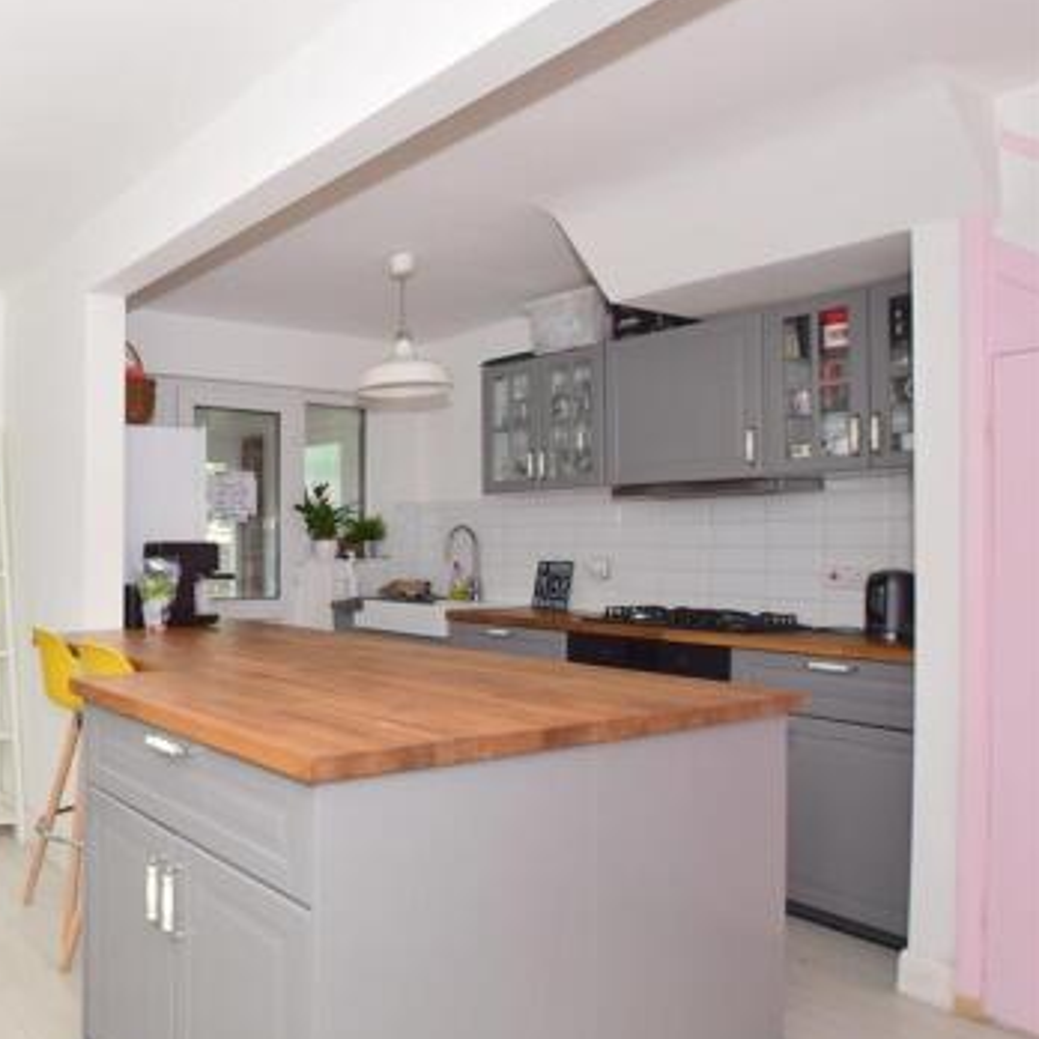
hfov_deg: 54.9
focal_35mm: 24
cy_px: 536
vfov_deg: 65.0
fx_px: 815
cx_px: 72
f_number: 8
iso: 200
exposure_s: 1/200
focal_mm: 10
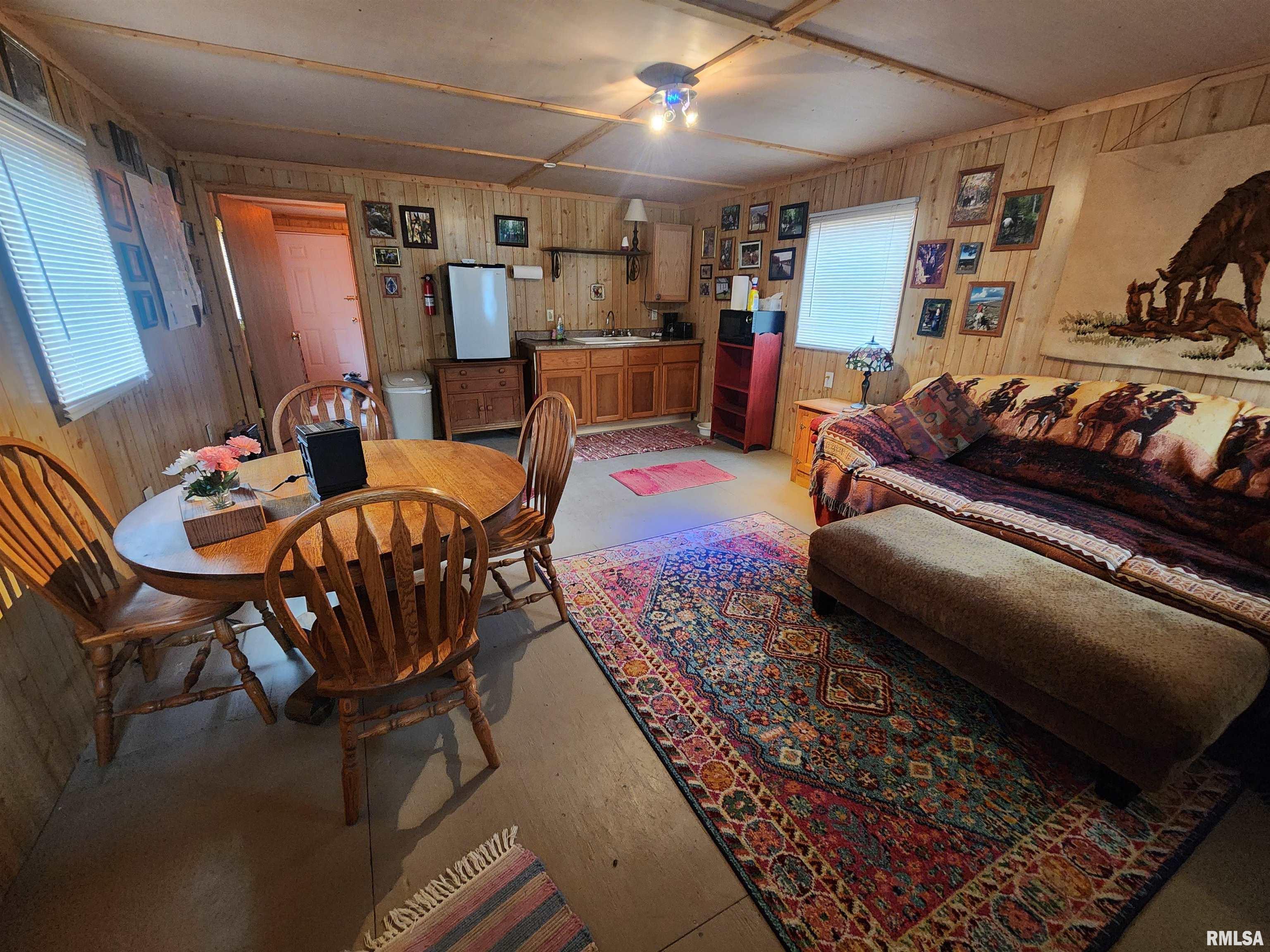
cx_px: 635
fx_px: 477
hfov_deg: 106.2
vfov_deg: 89.9
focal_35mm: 13
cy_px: 476
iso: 640
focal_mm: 2.2
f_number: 2.2
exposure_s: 1/30
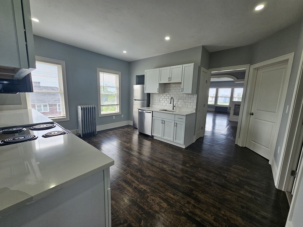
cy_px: 114
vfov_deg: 89.9
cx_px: 152
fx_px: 114
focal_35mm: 13
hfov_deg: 106.2
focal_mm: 2.2
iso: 64
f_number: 2.2
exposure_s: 1/120
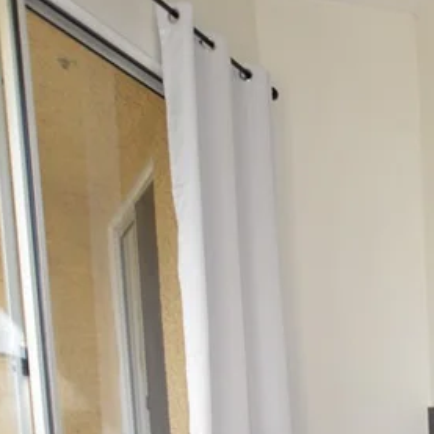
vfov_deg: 30.6
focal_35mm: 47
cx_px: 735
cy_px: 520
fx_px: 667
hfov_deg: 23.5
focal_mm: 10
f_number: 5.6
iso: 400
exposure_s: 1/125
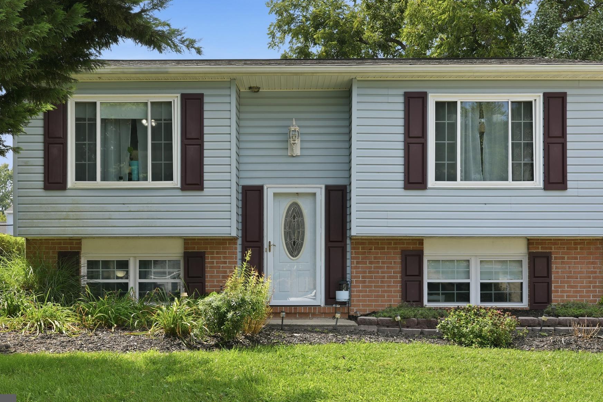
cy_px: 184
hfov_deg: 47.4
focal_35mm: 41
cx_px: 293
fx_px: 687
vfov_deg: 32.6
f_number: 8
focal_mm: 35
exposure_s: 1/200
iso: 160
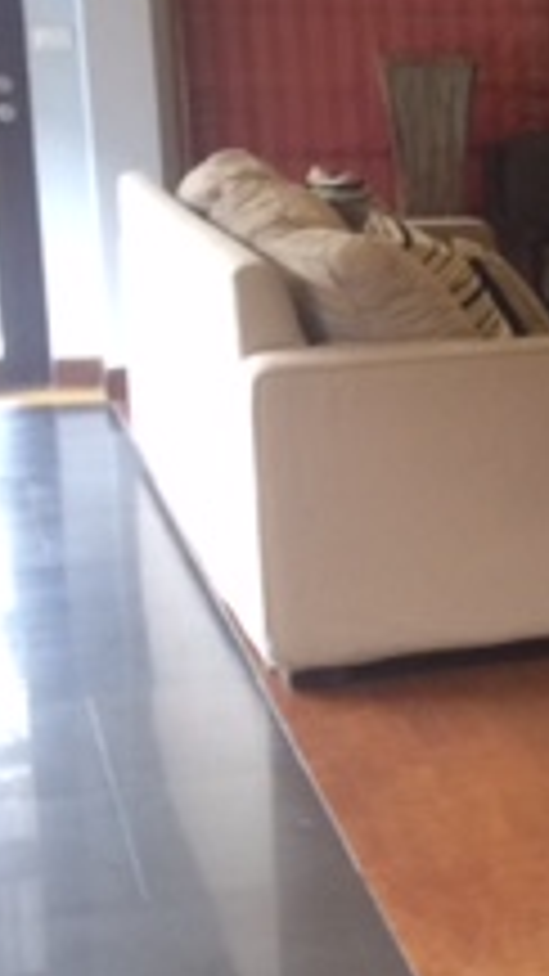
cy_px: 427
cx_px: 1224
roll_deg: +1.1
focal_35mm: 93
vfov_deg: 22.9
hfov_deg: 11.3
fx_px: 2408
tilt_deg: -9.4
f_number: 2.2
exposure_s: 1/33
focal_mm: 4.15
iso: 80
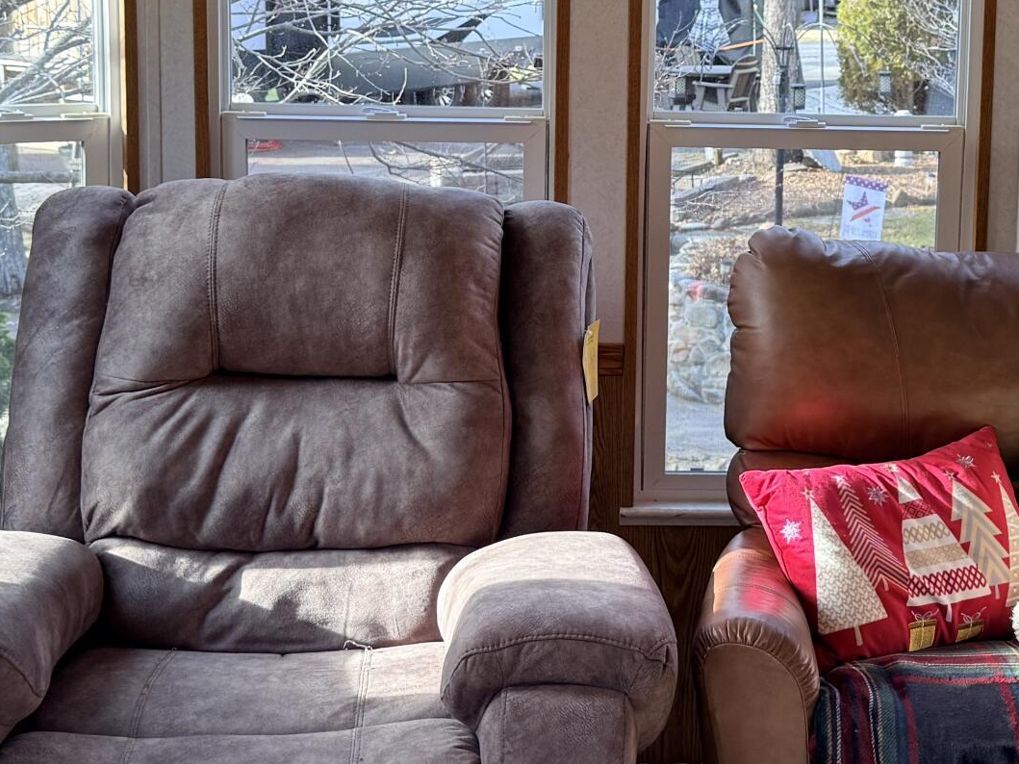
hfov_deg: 28.3
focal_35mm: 68
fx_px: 2002
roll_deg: -0.2
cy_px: 167
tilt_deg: -7.3
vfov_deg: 21.4
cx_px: 695
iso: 100
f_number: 1.78
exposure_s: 1/211
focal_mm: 6.76
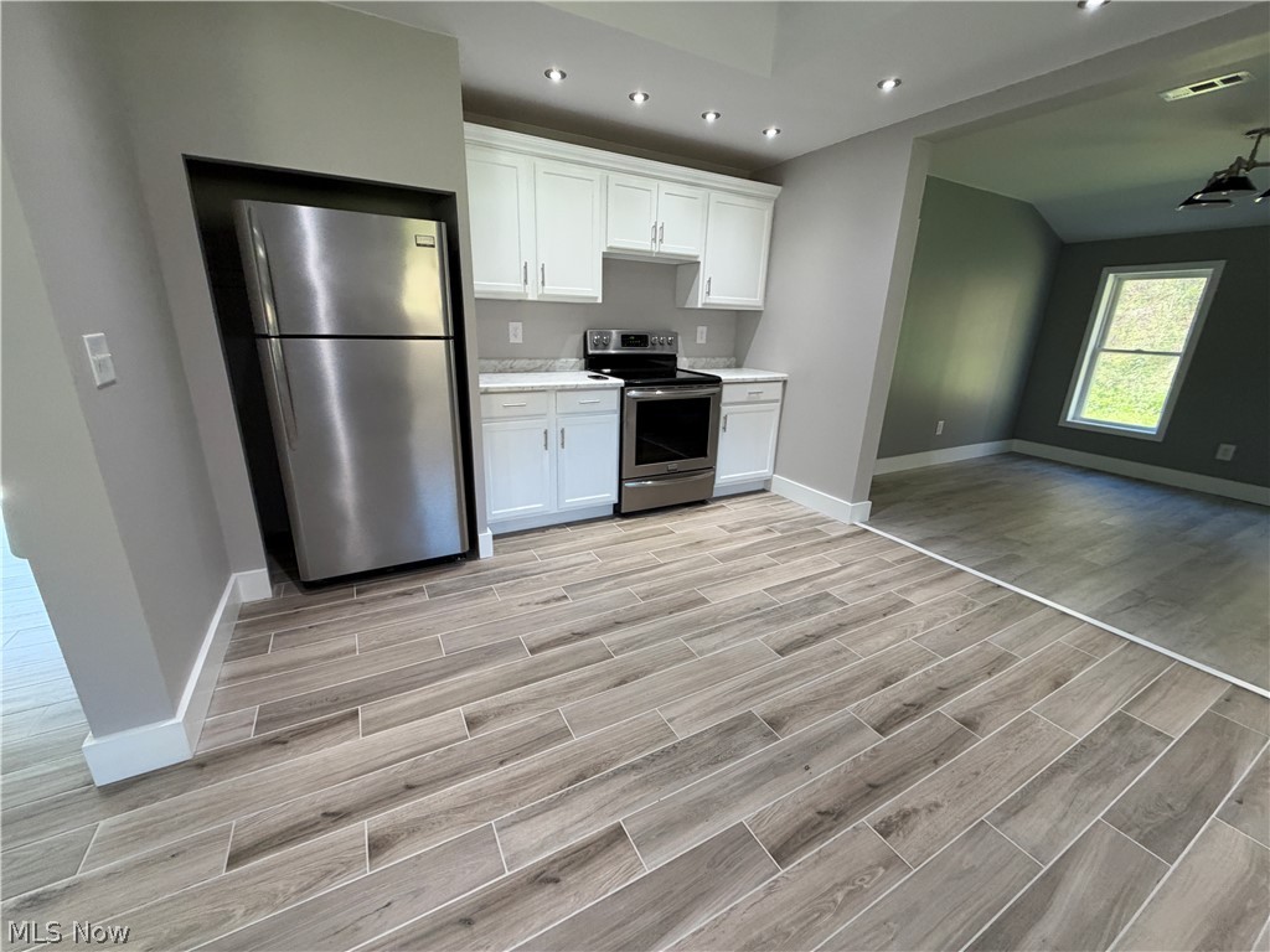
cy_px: 476
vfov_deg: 85.7
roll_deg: -2.1
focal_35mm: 14
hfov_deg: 102.1
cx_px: 635
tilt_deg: -19.2
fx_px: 514
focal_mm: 2.22
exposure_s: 1/120
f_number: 2.2
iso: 250
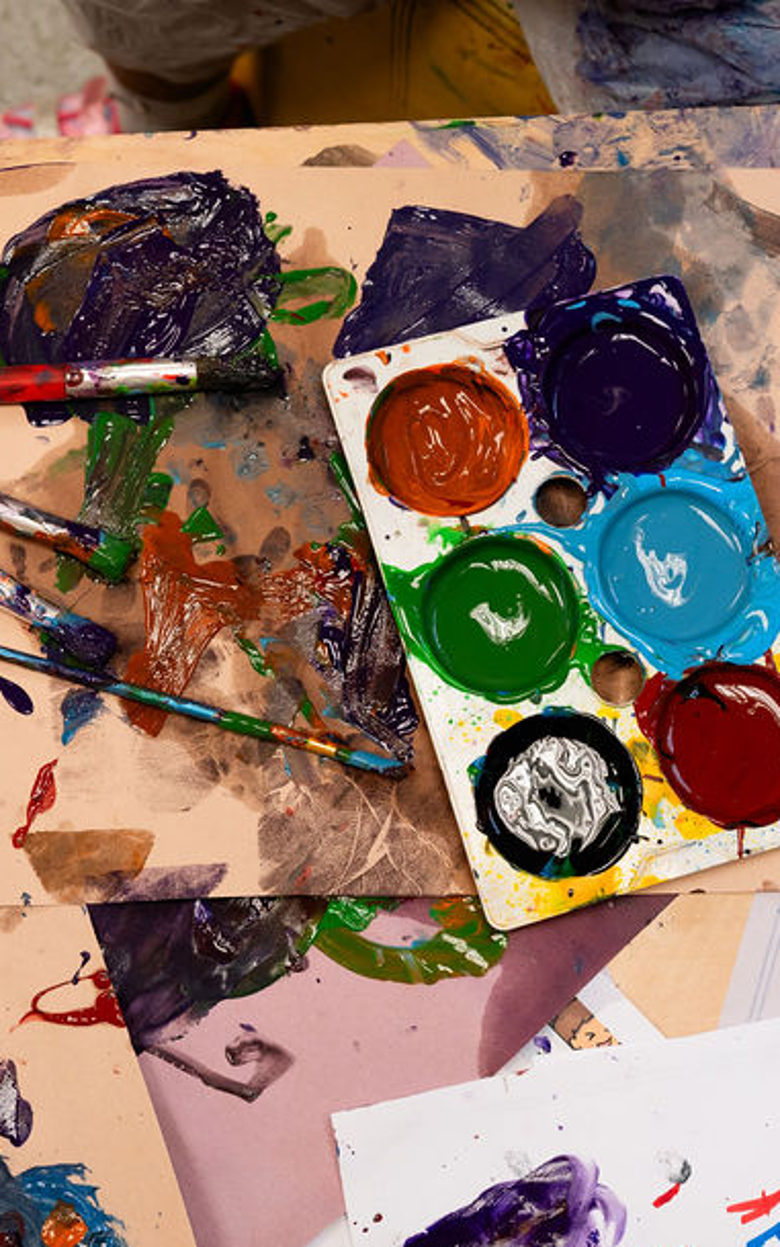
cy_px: 601
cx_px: 405
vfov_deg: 34.0
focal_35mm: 60
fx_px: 2039
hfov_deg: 21.7
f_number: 4.5
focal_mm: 35
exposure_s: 1/160
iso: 500
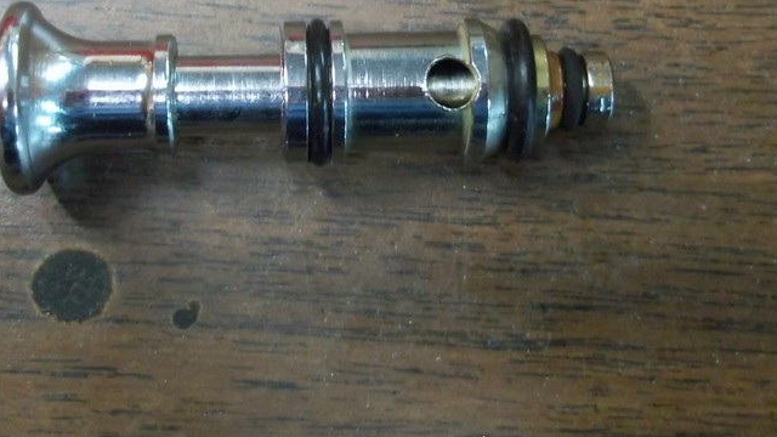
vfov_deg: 24.0
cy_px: 84
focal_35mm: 49
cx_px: 336
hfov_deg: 42.0
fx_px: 1010
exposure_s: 1/8
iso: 320
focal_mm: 6.5
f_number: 3.1
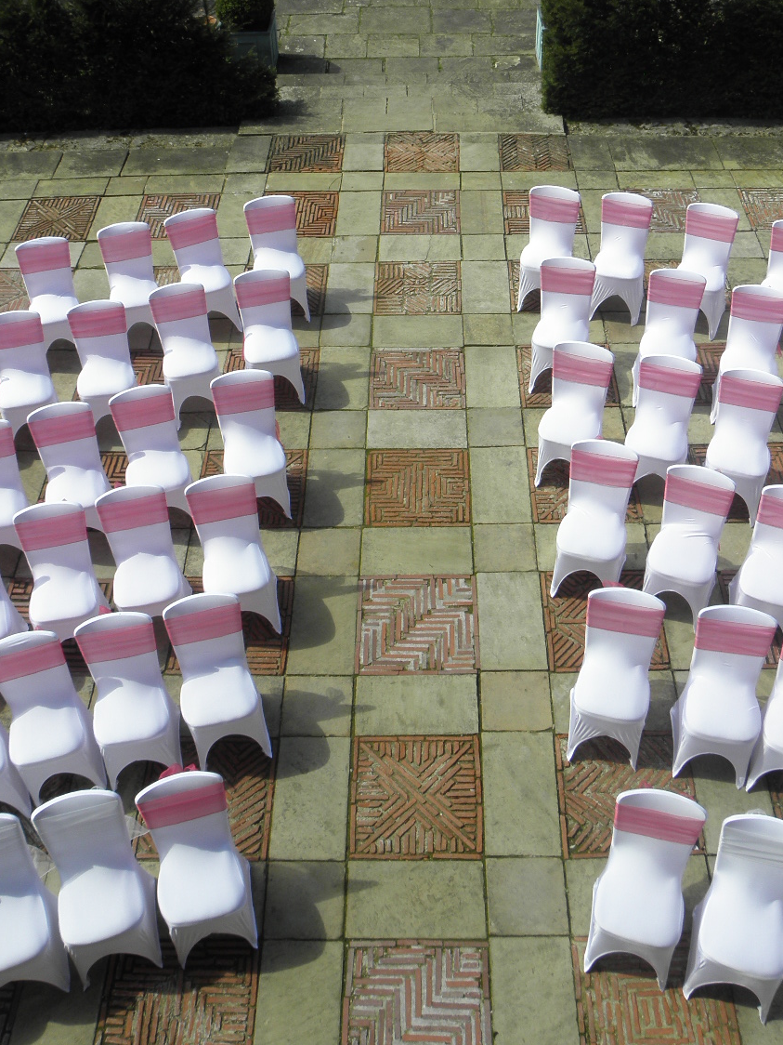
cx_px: 406
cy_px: 316
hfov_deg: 38.7
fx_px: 1116
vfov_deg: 48.9
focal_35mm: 37
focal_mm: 4.6
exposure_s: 1/250
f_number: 5.6
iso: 64
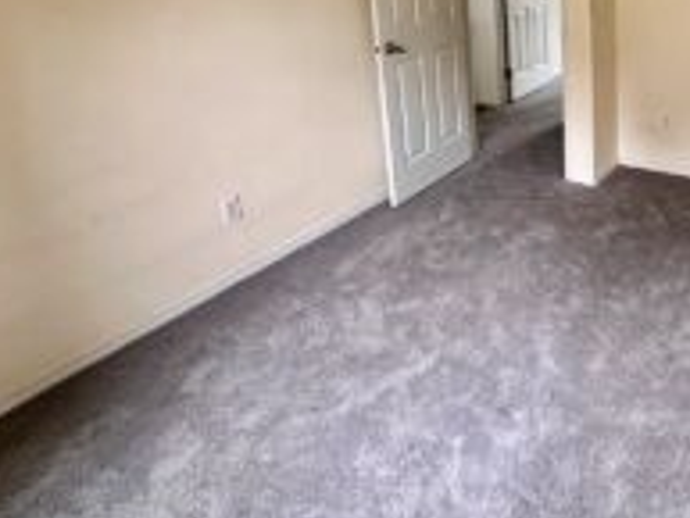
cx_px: 554
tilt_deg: -12.0
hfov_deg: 57.0
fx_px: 578
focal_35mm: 29
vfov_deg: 44.2
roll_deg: +1.3
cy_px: 57
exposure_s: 1/60
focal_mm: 2.22
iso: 500
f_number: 2.2
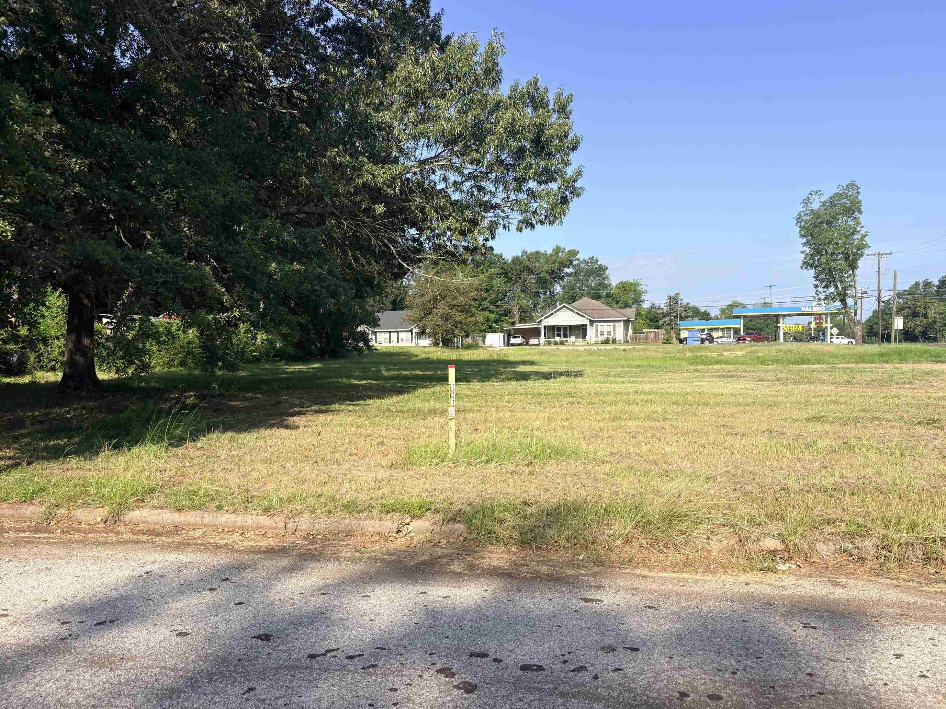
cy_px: 381
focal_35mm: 29
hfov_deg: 61.6
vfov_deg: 48.2
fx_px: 793
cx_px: 502
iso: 50
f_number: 1.6
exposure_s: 1/2747
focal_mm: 5.96
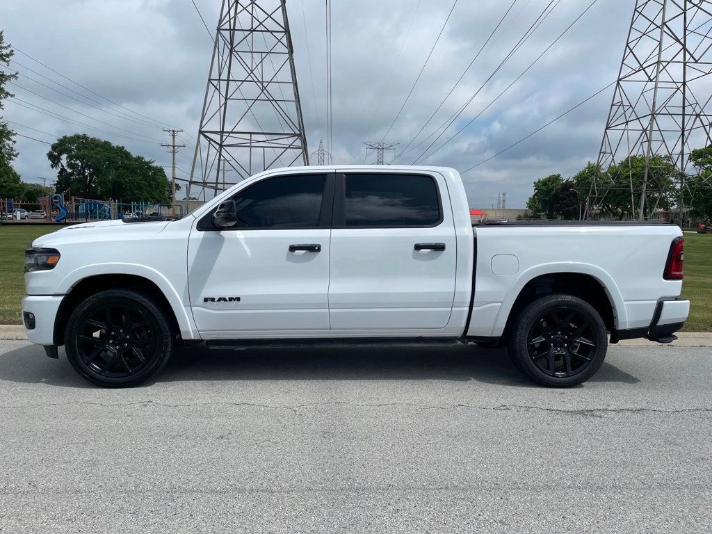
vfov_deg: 53.1
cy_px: 267
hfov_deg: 67.3
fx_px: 535
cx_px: 356
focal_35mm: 26
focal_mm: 4.2
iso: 32
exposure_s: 1/6897
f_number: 1.6
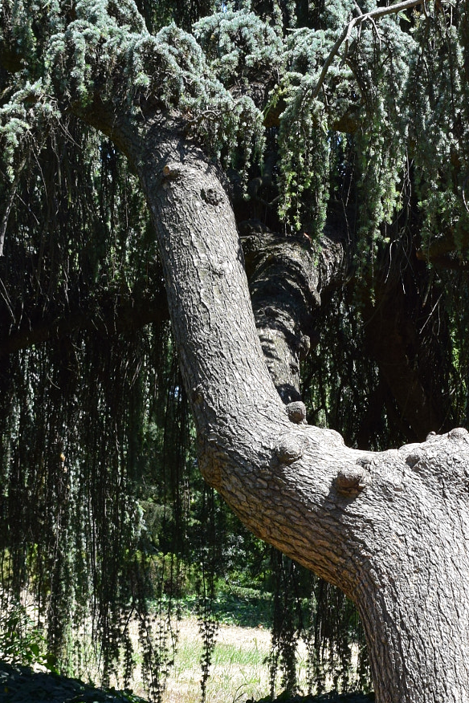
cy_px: 417
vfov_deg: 13.9
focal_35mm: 148
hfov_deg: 9.2
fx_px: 2892
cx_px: 458
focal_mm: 36
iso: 400
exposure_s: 1/320
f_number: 10
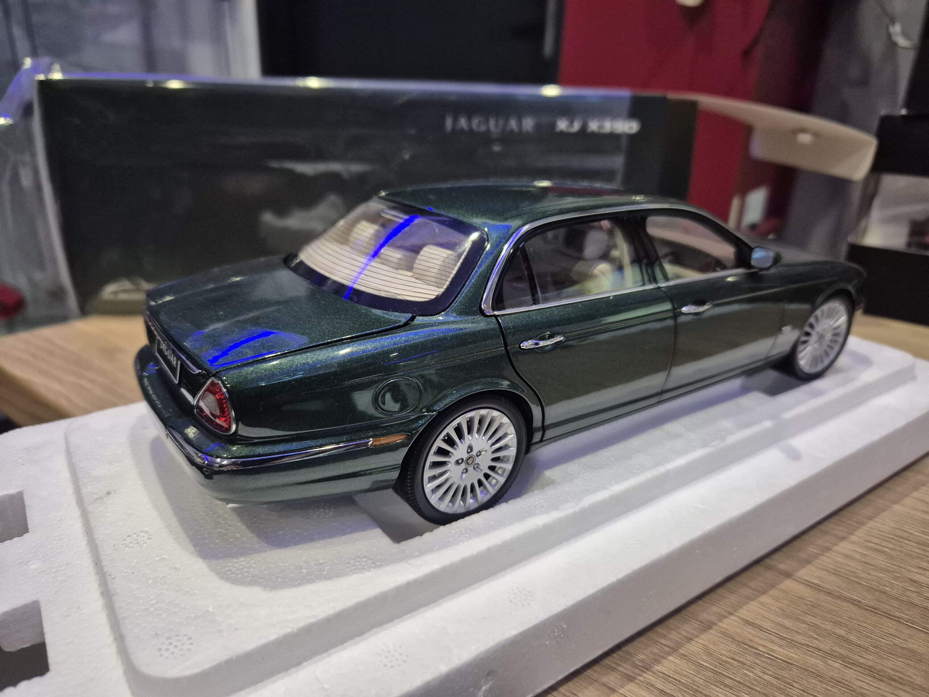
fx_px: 617
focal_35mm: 23
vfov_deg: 58.9
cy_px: 348
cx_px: 464
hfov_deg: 73.9
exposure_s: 1/100
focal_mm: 5.4
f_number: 1.8
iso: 1000
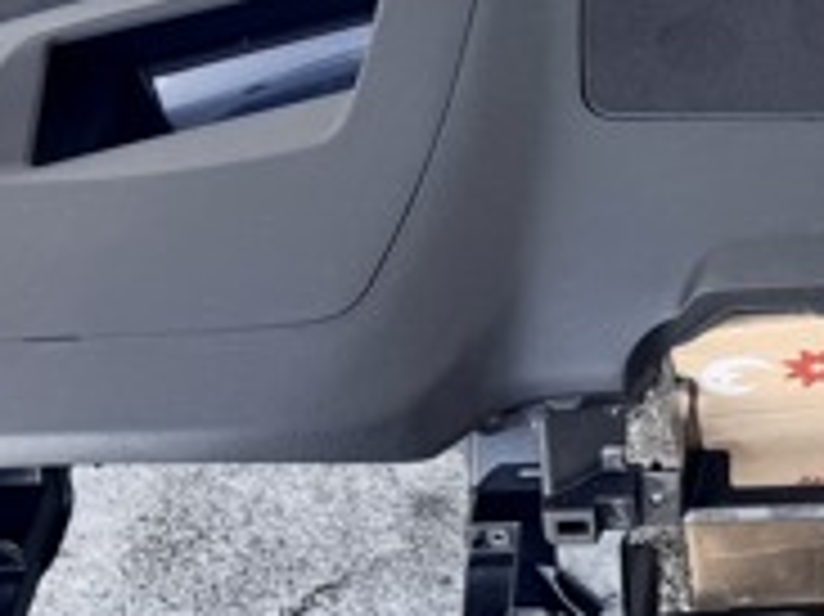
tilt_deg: -52.9
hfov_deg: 22.1
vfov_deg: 17.5
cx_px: 887
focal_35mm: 84
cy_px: 180
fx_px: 1998
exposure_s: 1/374
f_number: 1.78
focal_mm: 6.76
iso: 80
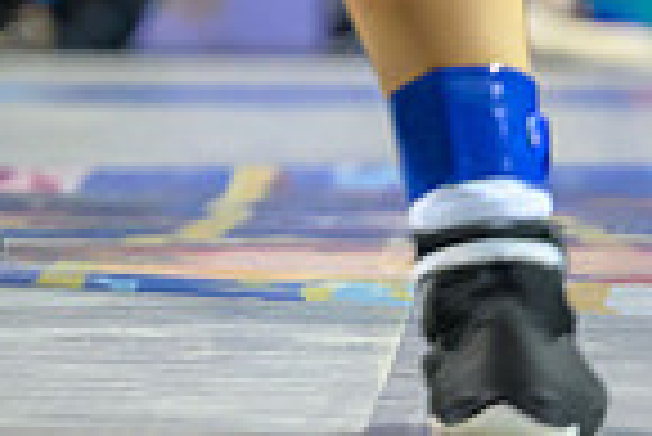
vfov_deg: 2.6
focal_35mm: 522
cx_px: -744
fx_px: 9463
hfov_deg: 3.9
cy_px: -524
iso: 5000
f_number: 2.8
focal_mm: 110
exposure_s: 1/800
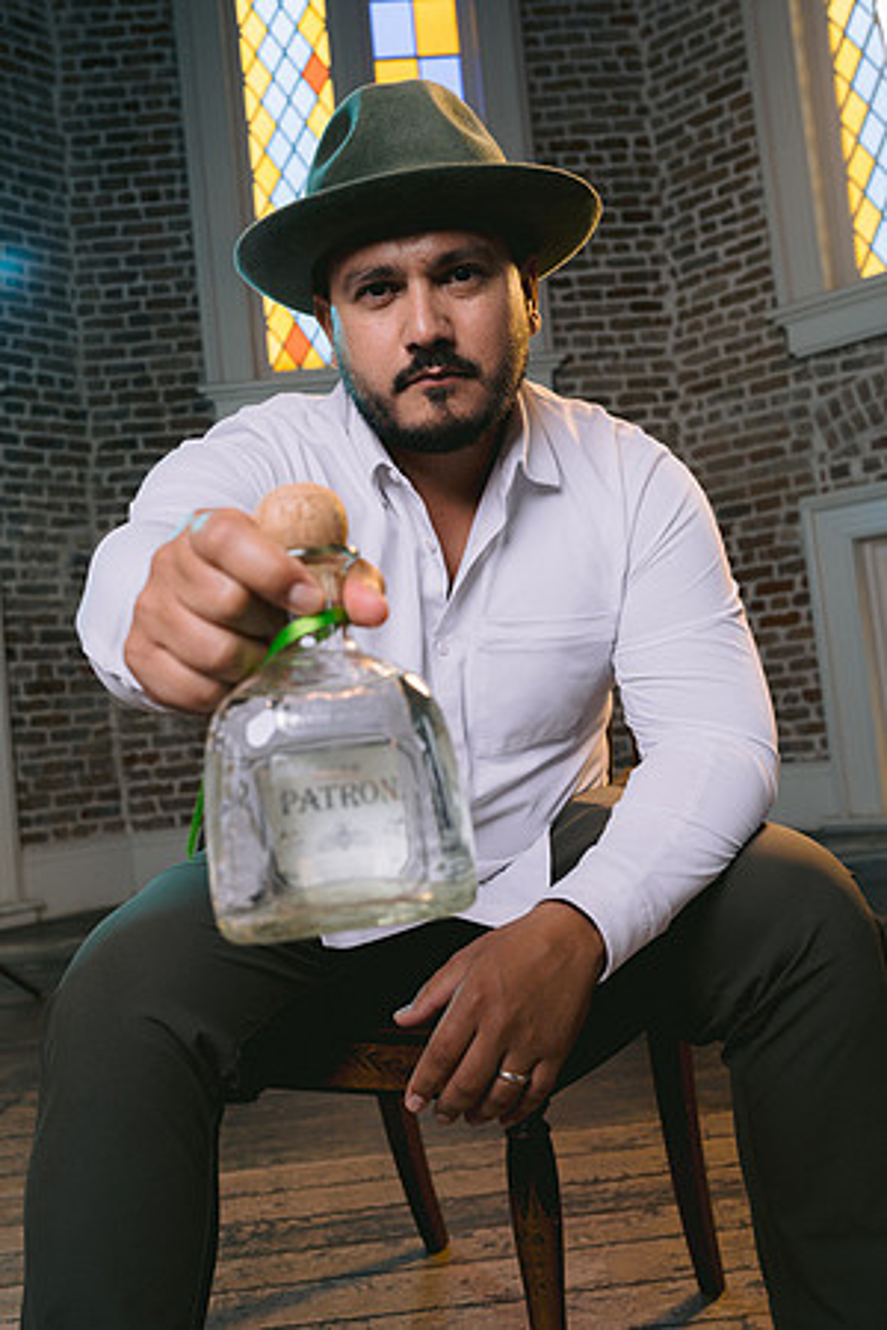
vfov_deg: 54.4
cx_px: 444
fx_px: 1293
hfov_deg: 37.9
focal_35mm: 35
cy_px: 665
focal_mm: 35
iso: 200
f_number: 5.6
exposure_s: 1/125
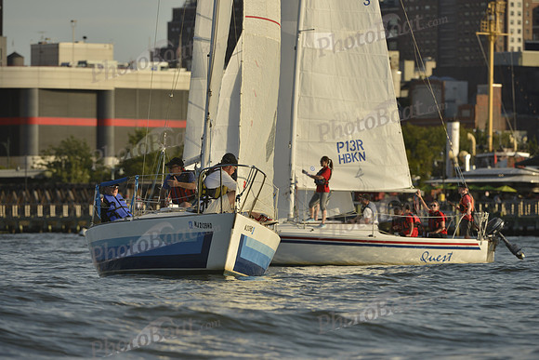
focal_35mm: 340
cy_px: 180
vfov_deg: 4.0
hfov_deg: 6.1
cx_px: 270
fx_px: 5092
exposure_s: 1/1000
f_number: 6.3
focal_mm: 340
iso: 200
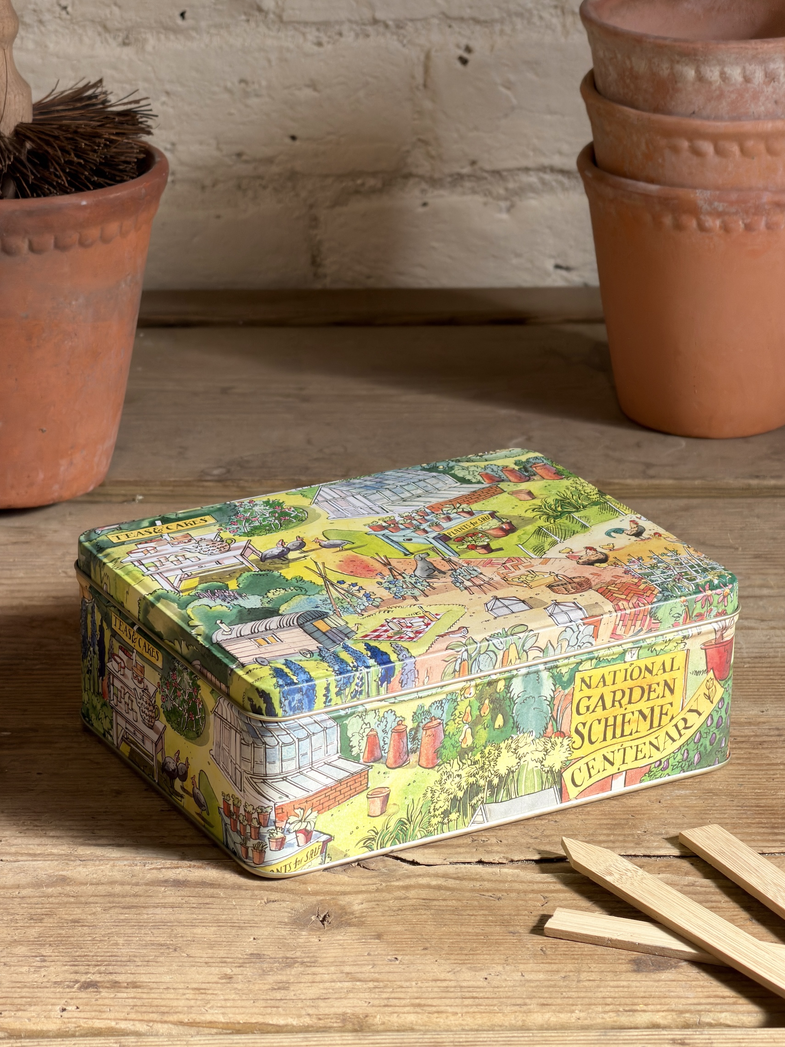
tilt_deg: -22.7
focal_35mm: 105
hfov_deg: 14.1
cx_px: 398
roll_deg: +0.7
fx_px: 3175
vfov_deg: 18.7
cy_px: 534
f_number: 2.8
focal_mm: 16.89
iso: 40
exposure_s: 1/121
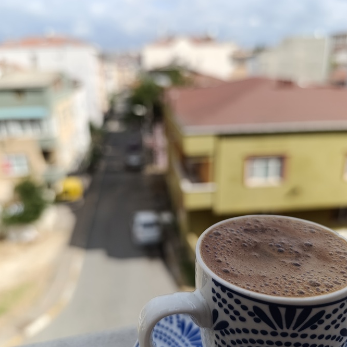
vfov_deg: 57.3
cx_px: 179
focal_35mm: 28
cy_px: 174
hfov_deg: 57.3
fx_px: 318
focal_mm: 6.14
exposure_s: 1/552
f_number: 1.6
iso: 50
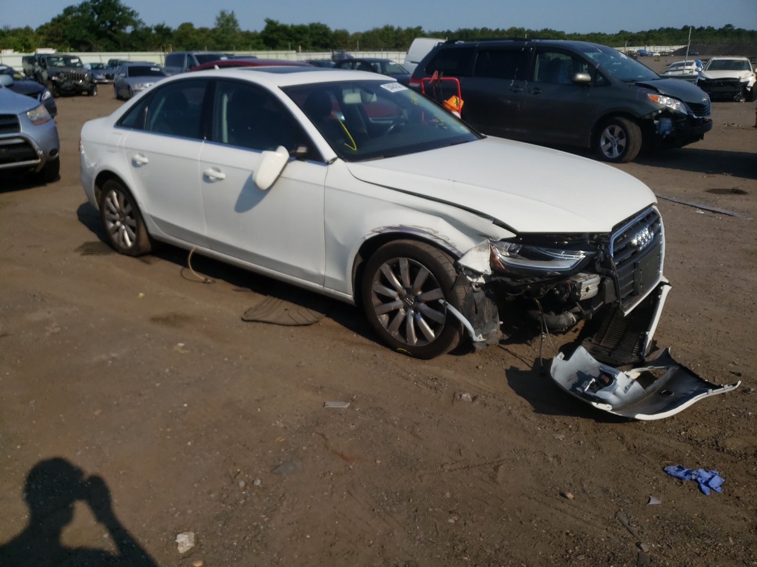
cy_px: 284
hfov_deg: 67.3
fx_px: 569
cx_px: 378
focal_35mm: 26
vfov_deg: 53.1
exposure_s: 1/5000
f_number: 1.5
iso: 50
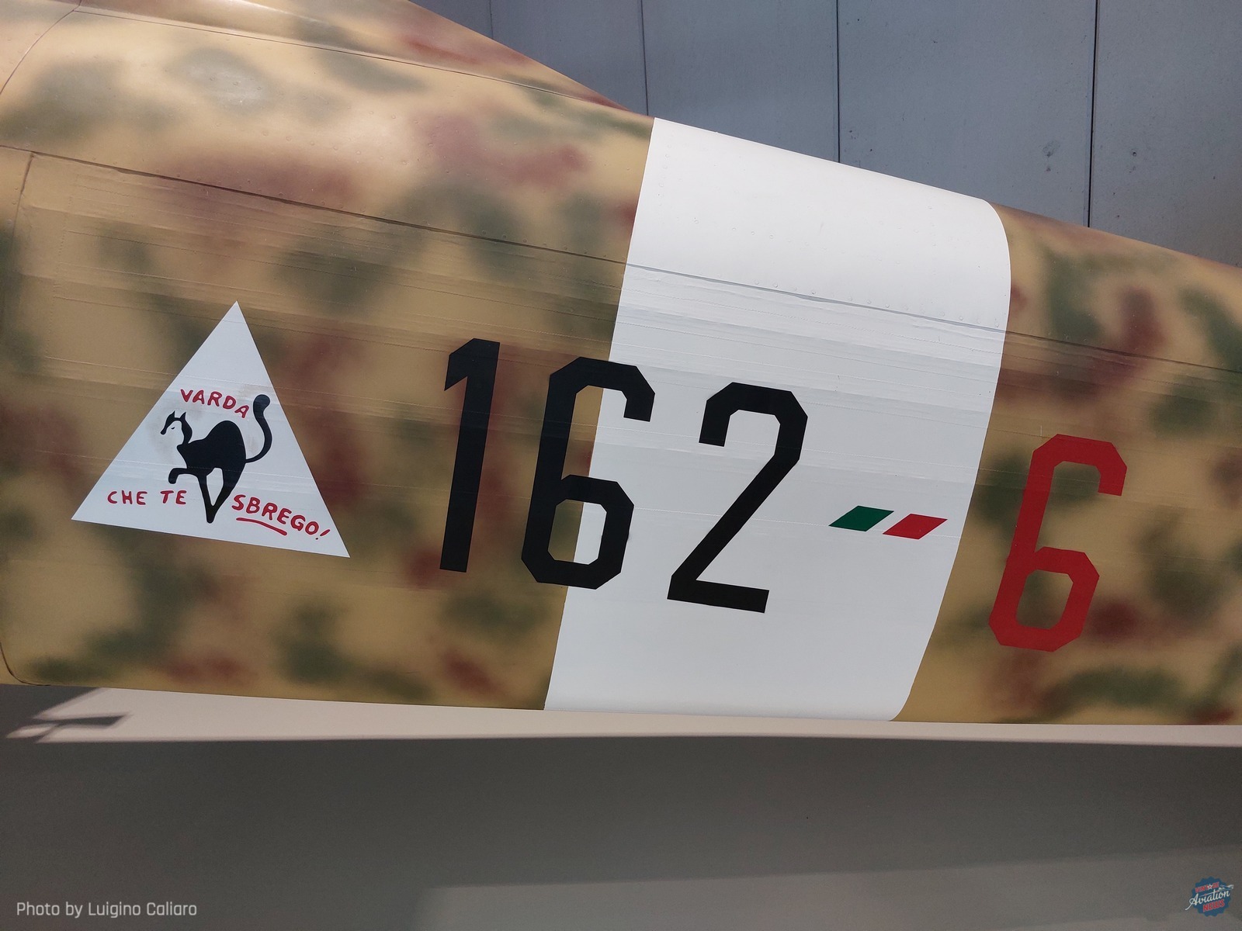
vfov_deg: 56.8
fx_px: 861
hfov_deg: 71.6
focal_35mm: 24
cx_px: 621
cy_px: 466
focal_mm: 5.23
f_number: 1.8
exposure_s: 1/100
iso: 160
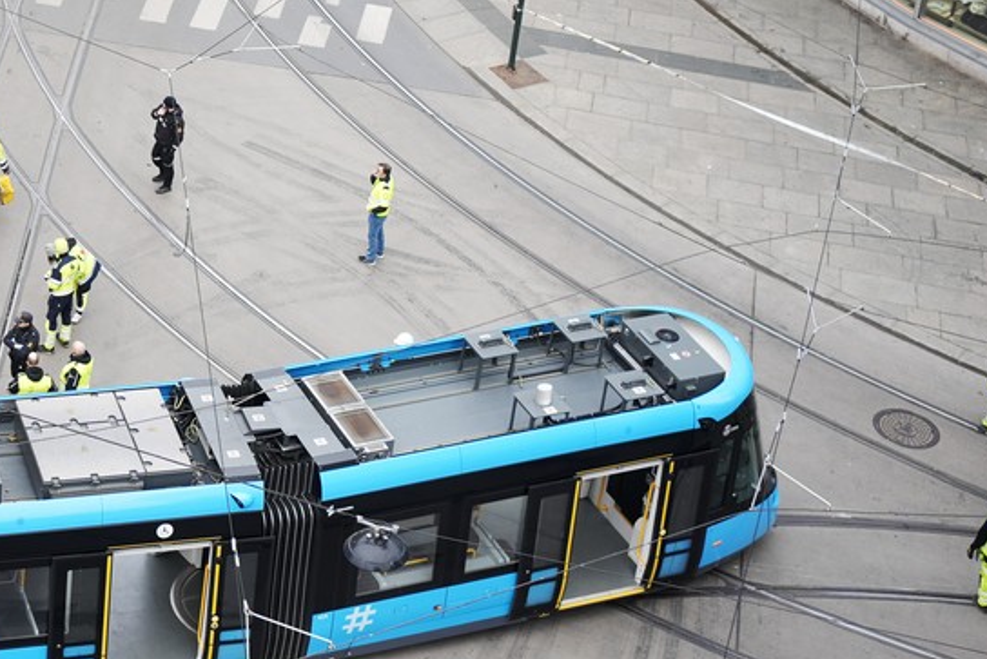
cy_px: 30
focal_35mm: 90
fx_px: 2468
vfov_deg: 15.0
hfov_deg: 21.4
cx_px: -114
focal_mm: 35
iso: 250
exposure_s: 1/160
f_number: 2.8
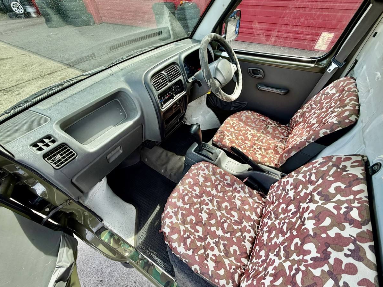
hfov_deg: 98.2
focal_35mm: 15
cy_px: 148
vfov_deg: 81.7
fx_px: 166
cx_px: 197
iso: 40
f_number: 2.2
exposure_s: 1/178
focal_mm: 2.22
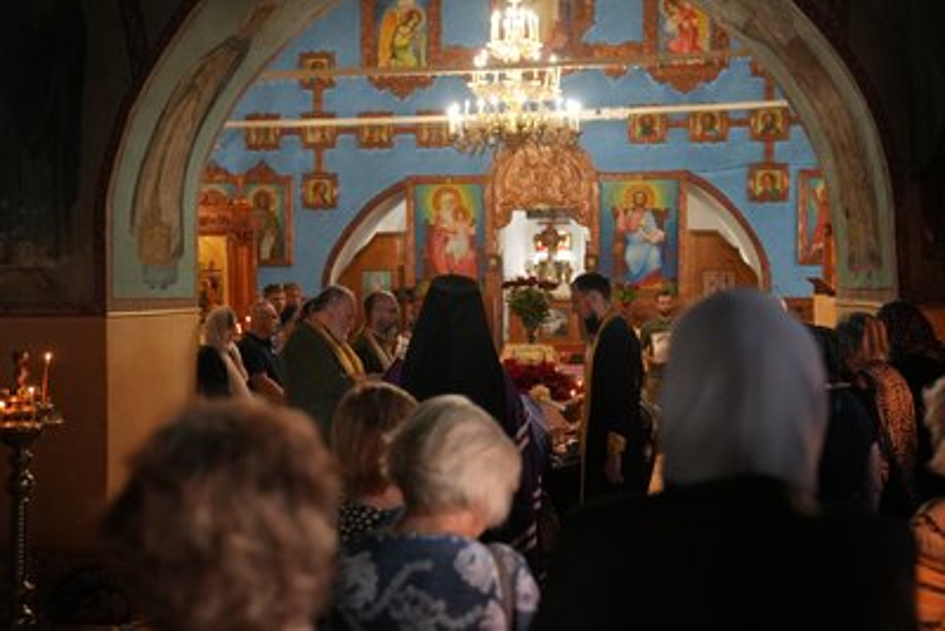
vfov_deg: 30.5
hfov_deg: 44.5
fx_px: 1155
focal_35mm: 44
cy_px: 316
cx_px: 472
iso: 6400
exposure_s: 1/160
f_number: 2.8
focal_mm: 44
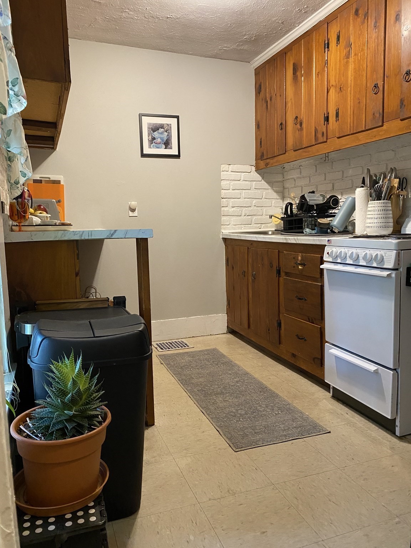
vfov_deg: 67.3
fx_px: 412
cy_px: 274
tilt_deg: -6.4
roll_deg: +1.3
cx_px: 206
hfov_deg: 53.1
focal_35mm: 26
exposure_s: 1/60
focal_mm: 4.25
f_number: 1.8
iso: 320
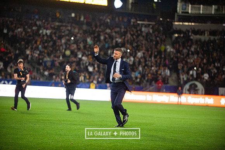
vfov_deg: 10.5
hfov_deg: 15.8
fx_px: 812
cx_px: 112
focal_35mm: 130
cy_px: 75
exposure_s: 1/2000
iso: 3200
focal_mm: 130
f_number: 2.8
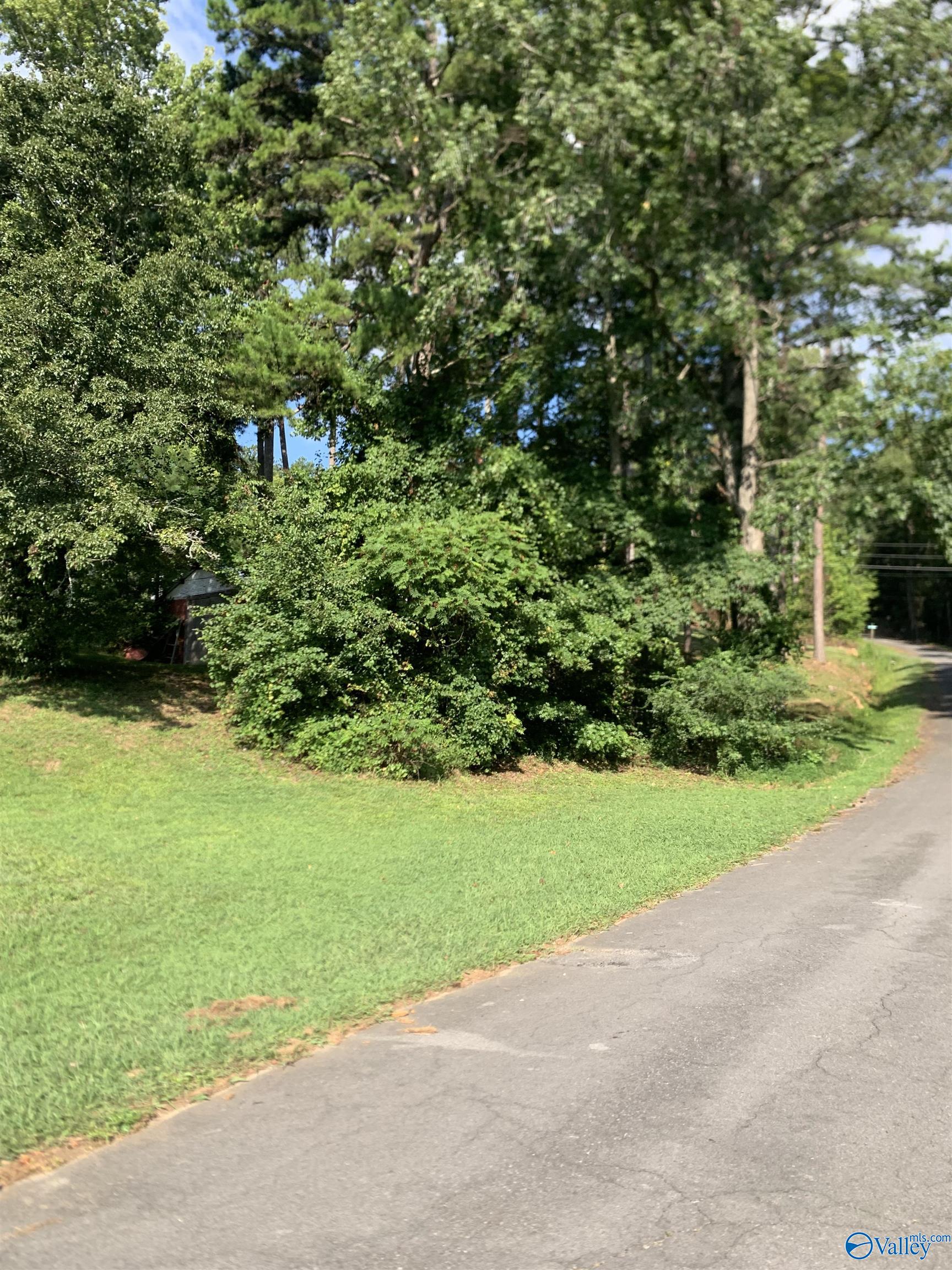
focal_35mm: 26
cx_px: 476
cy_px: 635
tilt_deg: +1.8
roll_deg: +3.3
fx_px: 953
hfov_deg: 53.1
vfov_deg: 67.3
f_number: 1.8
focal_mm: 4.25
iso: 25
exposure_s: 1/829
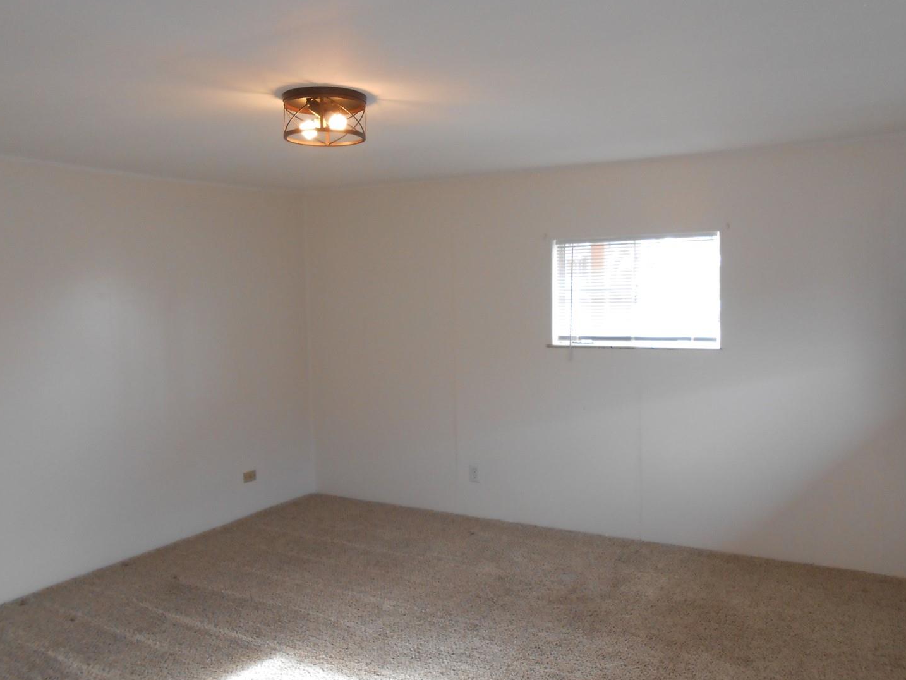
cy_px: 344
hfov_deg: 61.7
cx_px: 449
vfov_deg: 48.2
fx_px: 759
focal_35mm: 29
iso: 200
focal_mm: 4.6
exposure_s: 1/30
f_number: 3.5
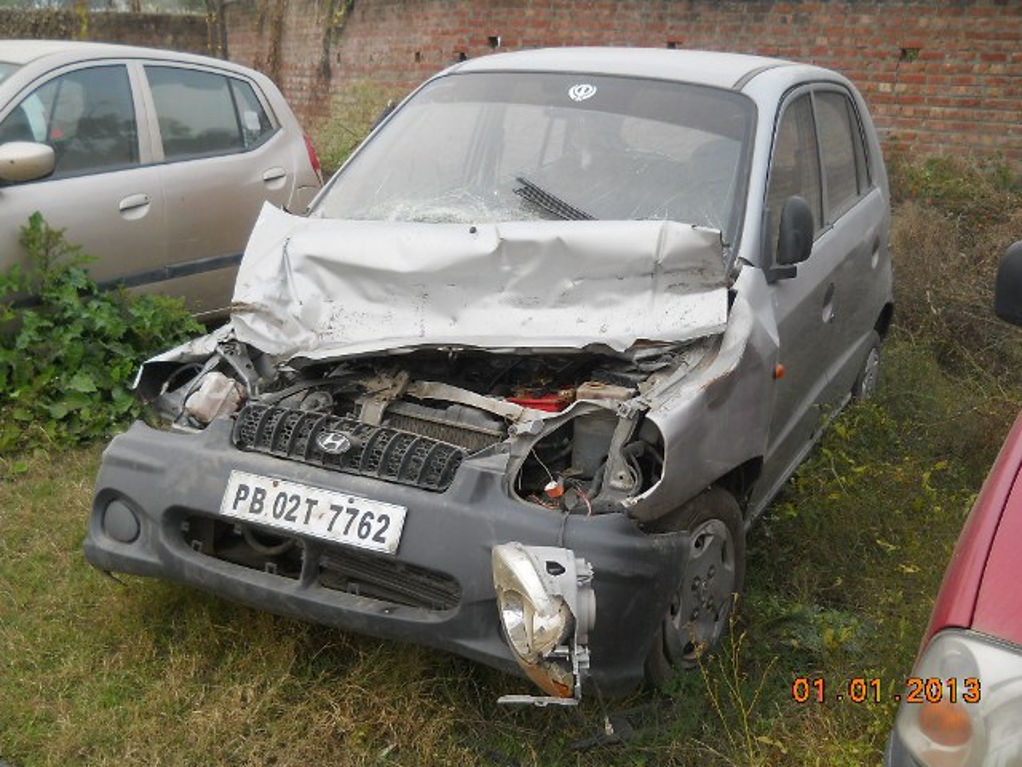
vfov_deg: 35.1
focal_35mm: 41
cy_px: 384
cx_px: 511
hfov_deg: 45.8
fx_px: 1210
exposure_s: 1/80
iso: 80
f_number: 3.1
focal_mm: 6.72
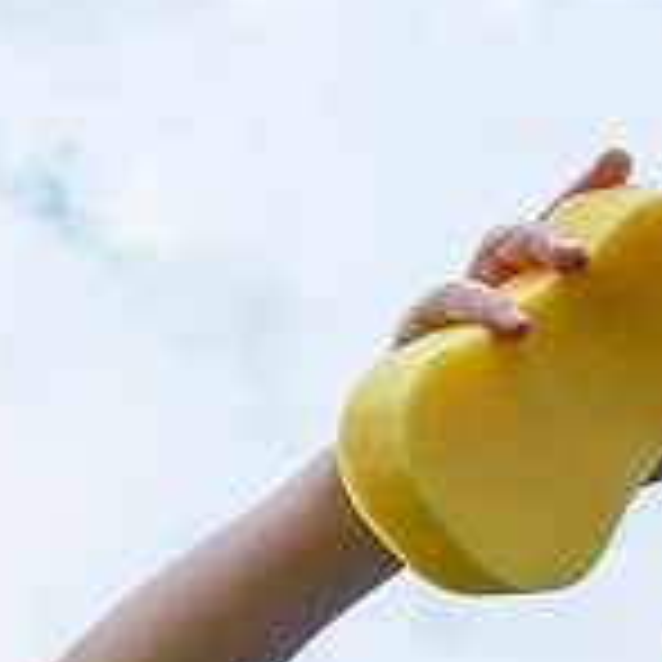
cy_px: 772
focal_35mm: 84
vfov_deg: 19.5
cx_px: 1247
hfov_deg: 16.6
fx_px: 1817
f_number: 3.5
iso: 200
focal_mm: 12
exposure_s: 1/800
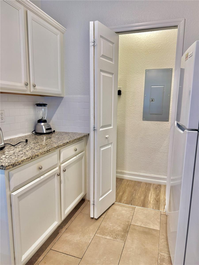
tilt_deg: -9.8
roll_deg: -0.2
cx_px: 100
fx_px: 184
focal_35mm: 24
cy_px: 132
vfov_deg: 71.6
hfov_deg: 56.8
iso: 200
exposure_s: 1/60
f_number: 1.78
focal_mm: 6.76
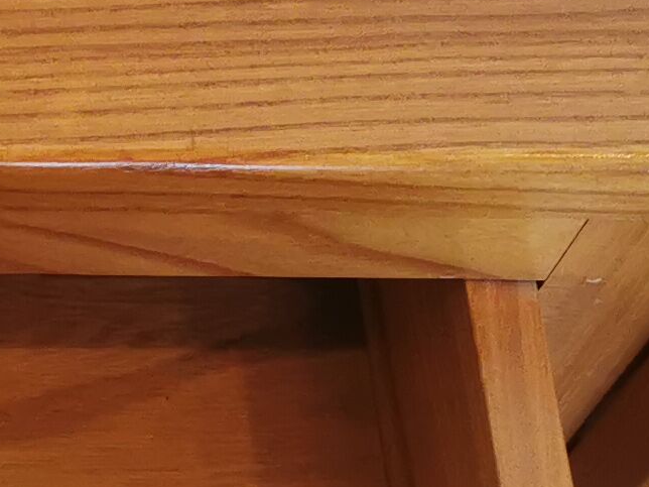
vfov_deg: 9.7
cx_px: -500
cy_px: 251
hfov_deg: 11.9
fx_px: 2869
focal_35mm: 153
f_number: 1.8
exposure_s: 1/50
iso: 160
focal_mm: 5.58
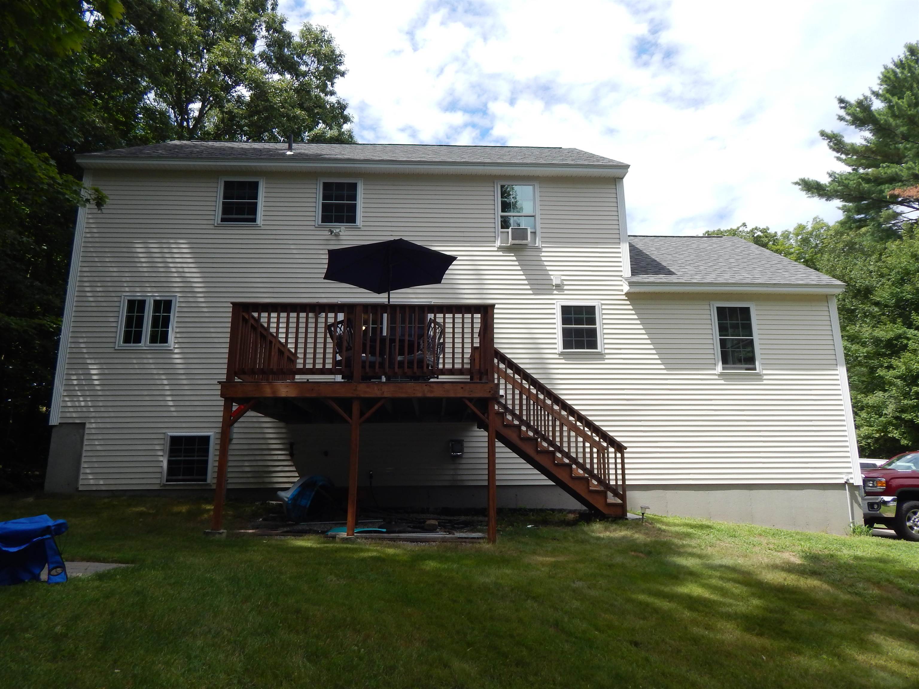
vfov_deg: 58.9
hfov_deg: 73.9
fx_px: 611
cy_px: 344
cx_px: 460
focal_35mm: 23
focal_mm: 4
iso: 125
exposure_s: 1/1250
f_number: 3
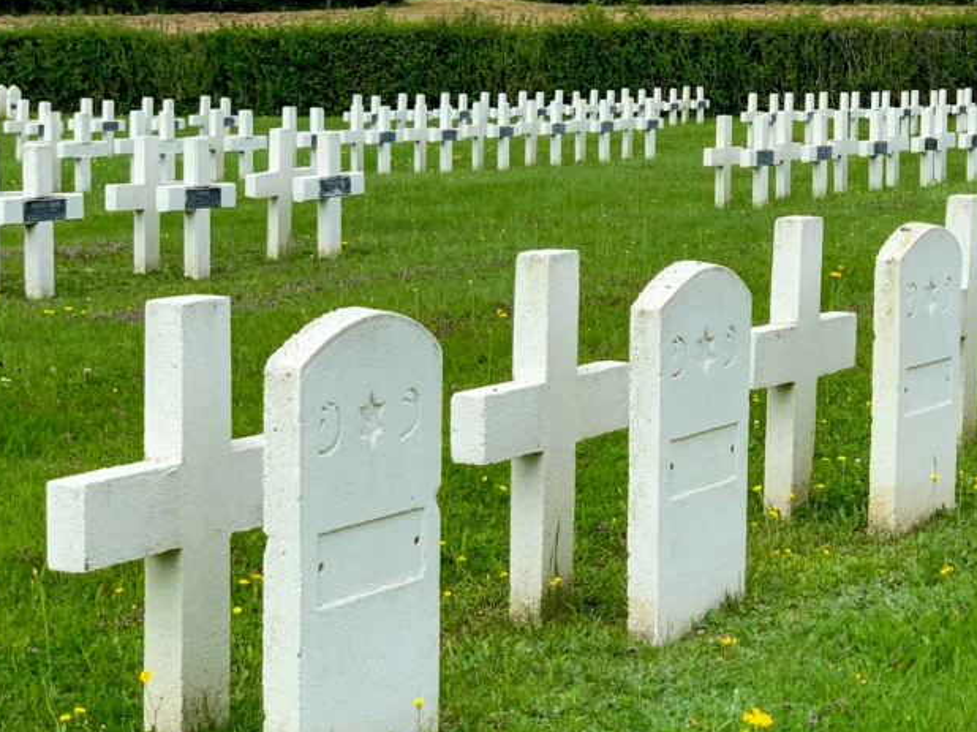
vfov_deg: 14.6
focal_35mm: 101
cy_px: 447
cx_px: 677
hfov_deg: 19.4
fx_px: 2850
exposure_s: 1/841
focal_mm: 6
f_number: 2.4
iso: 16
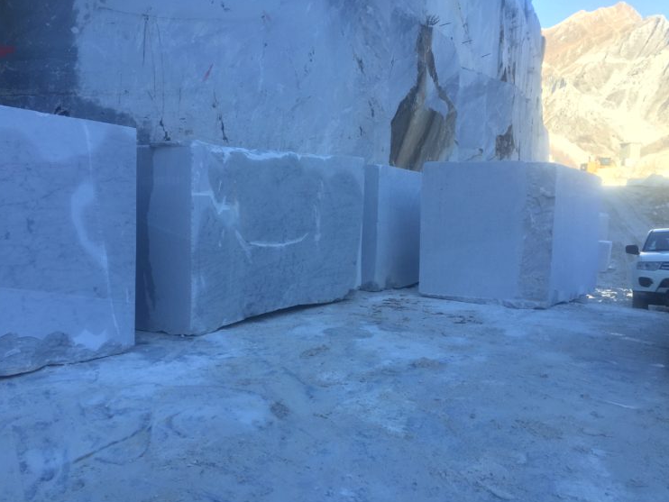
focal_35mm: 30
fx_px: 580
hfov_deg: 59.9
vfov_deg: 46.8
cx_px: 338
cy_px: 255
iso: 32
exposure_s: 1/380
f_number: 2.2
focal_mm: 4.15
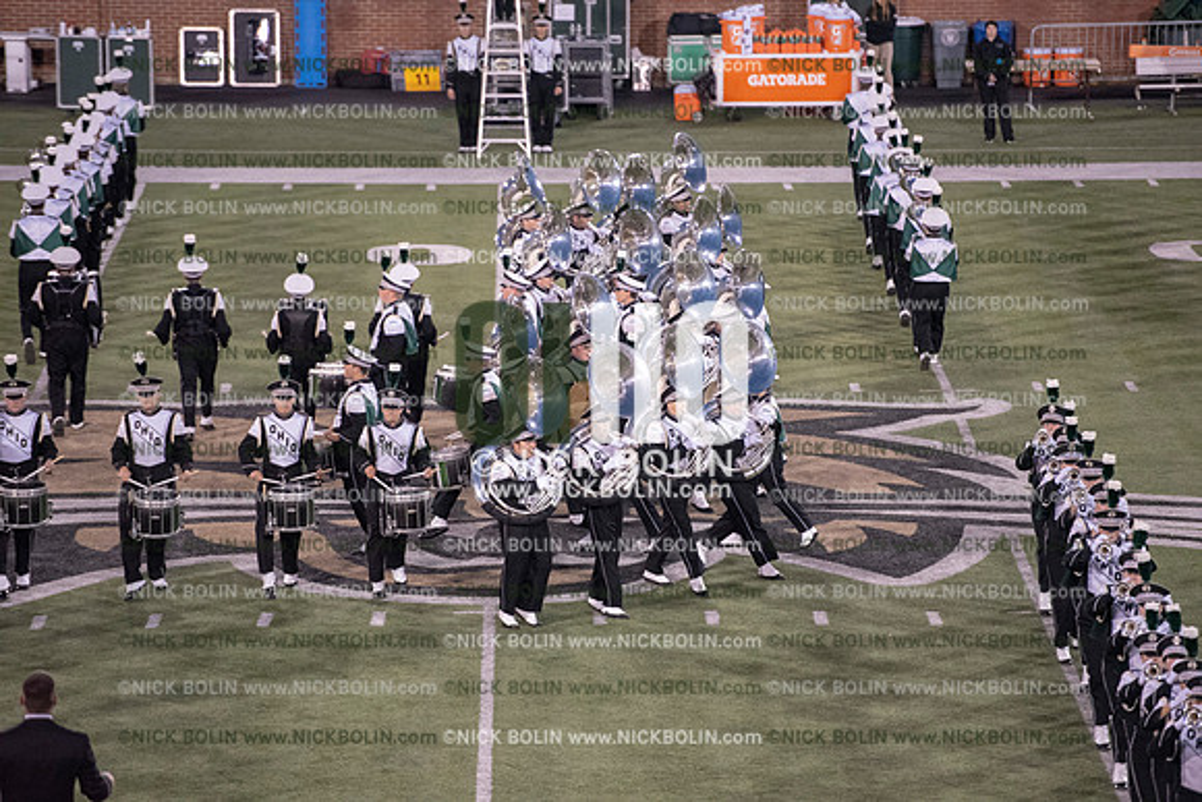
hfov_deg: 10.3
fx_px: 6679
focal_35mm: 200
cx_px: 601
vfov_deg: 6.9
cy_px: 401
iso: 5000
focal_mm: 200
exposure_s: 1/1250
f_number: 3.2
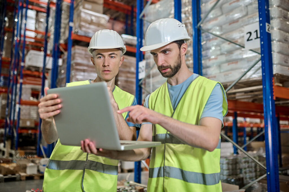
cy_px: 96
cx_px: 144
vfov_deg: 37.8
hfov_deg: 54.5
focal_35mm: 35
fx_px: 281
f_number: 2
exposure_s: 1/160
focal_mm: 35
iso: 500
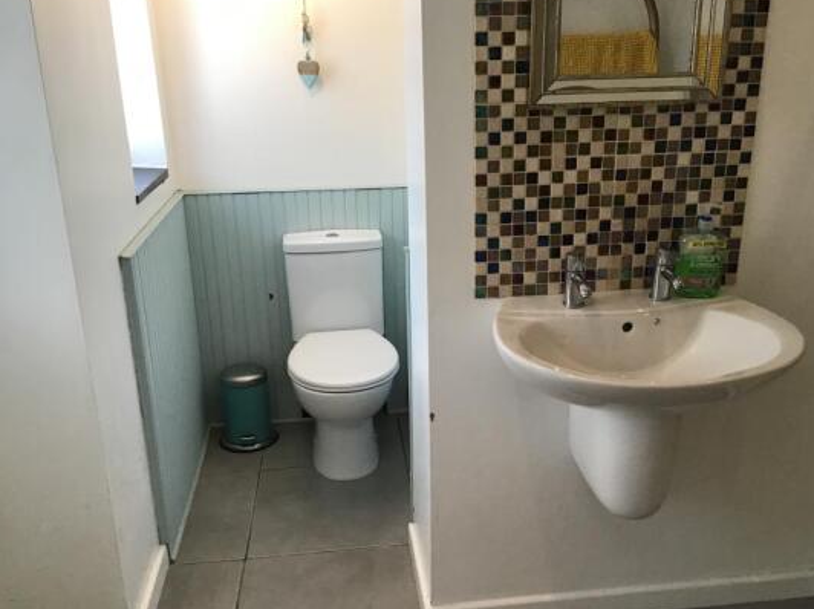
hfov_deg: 54.0
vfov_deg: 41.7
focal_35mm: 34
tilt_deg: -18.8
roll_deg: +1.2
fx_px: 799
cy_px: 311
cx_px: 434
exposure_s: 1/33
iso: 40
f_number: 2.4
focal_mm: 3.3
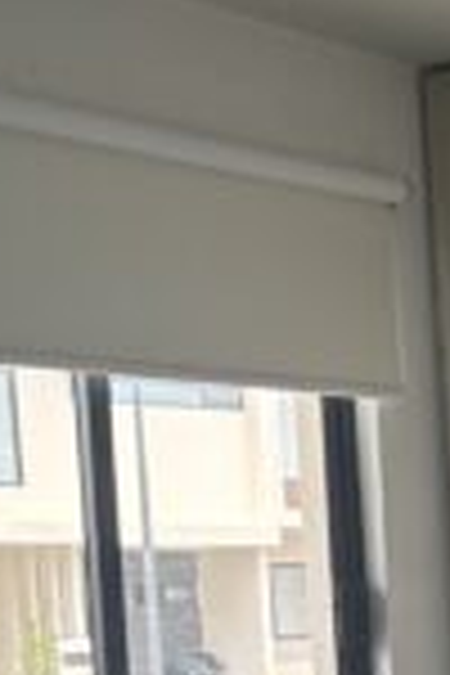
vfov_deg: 18.2
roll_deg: +4.3
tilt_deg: -2.0
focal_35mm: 108
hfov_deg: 11.3
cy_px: 760
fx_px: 2025
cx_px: 940
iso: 64
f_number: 1.6
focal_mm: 5.96
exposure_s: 1/228
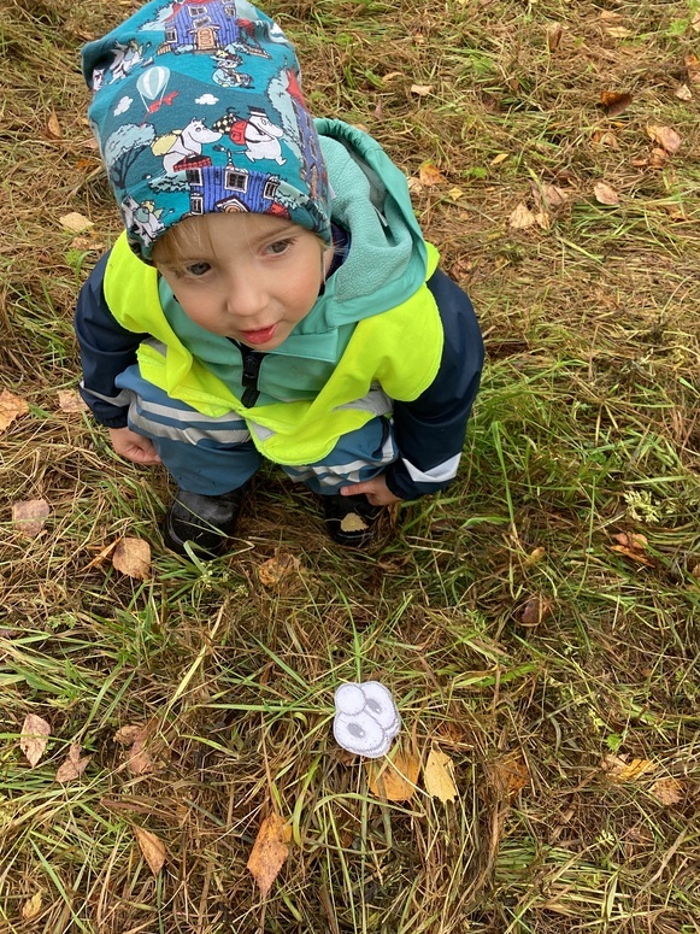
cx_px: 342
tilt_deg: -52.1
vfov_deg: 56.8
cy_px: 464
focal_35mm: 32
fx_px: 863
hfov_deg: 44.1
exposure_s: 1/103
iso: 25
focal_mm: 3.3
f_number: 2.4
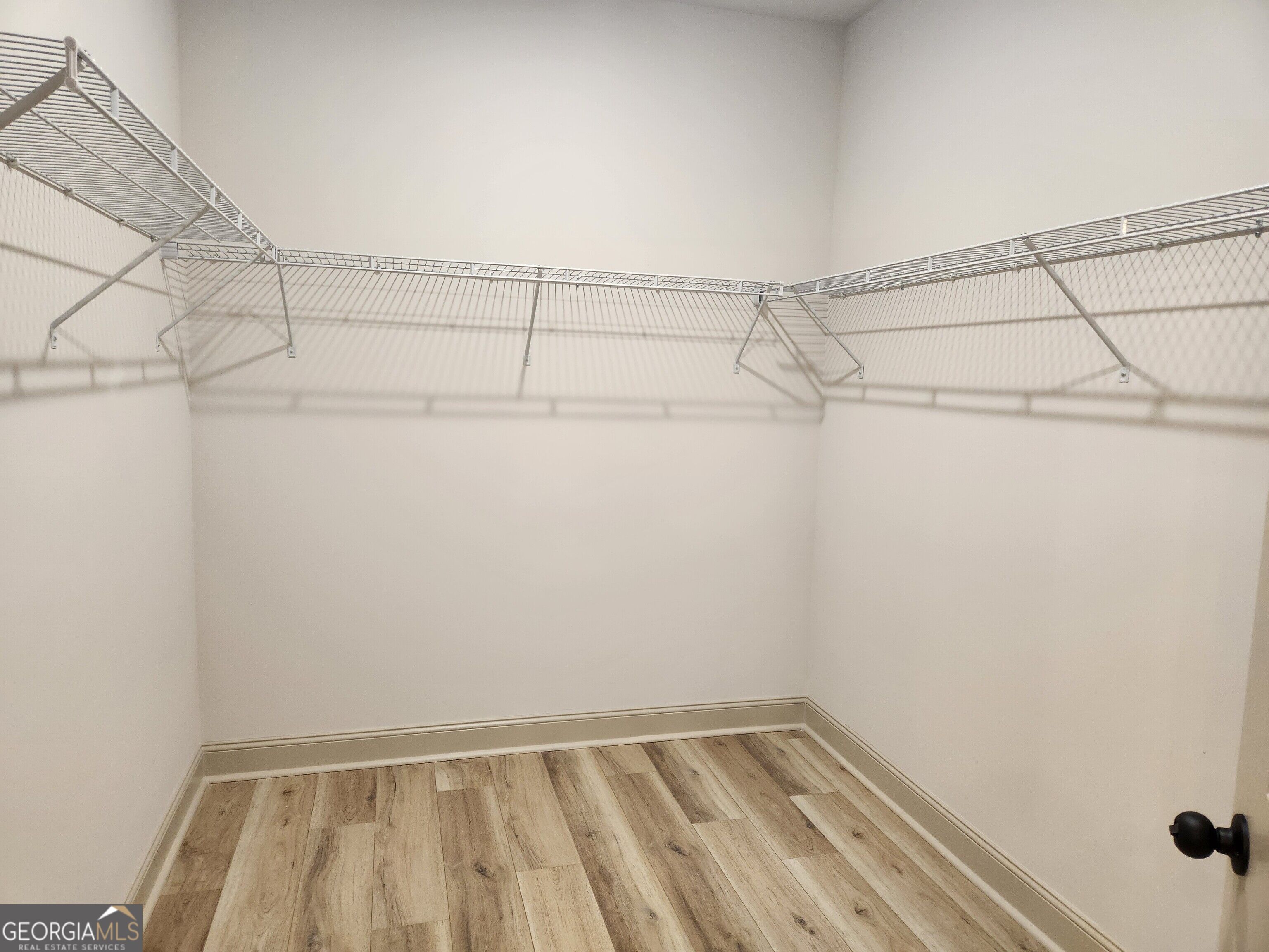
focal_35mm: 23
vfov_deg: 58.9
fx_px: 843
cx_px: 634
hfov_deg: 73.9
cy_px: 476
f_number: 1.8
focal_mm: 5.4
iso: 200
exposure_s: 1/120
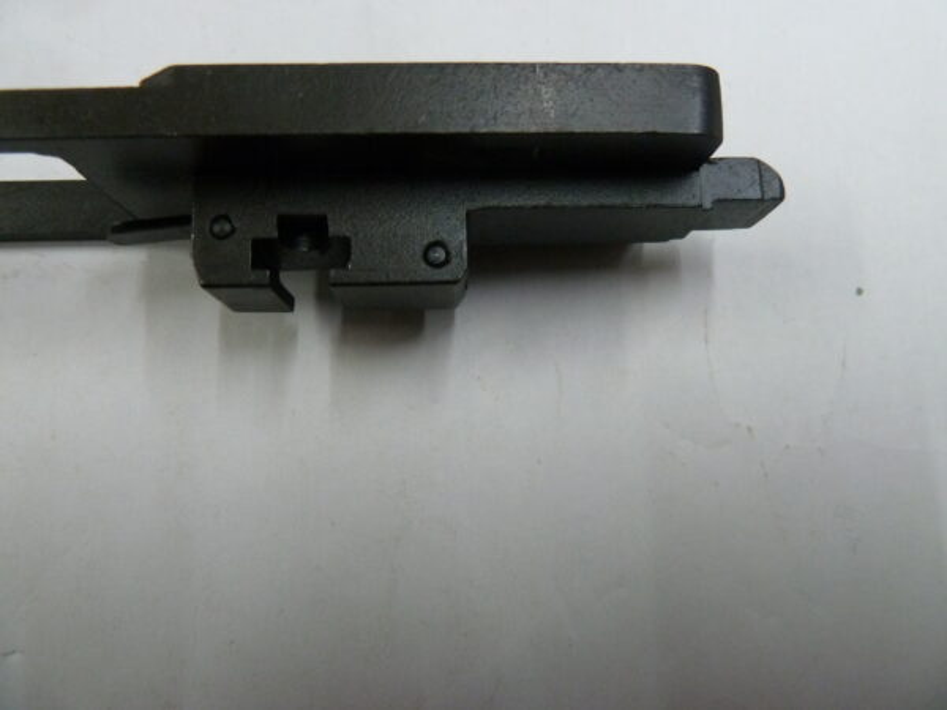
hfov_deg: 69.4
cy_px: 355
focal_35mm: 25
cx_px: 474
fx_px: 684
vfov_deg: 54.9
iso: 400
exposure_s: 1/30
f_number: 3.3
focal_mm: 4.1
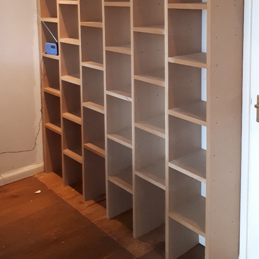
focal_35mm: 44
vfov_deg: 36.3
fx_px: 372
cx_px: 149
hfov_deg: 38.3
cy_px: 32
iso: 200
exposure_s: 1/33
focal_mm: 3.6
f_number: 1.9
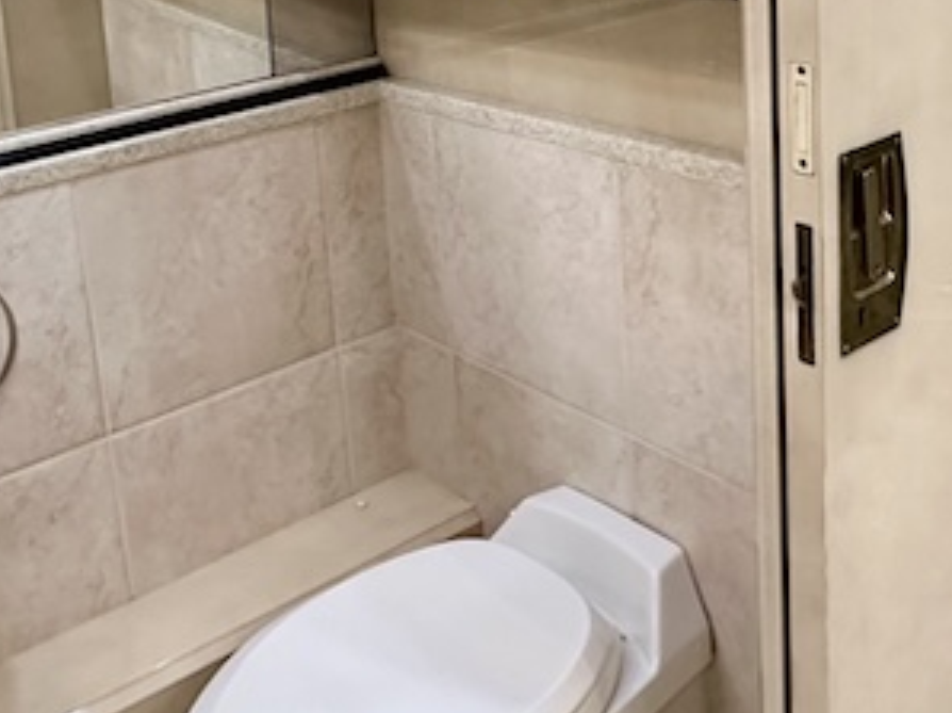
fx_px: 1292
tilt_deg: -12.4
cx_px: 476
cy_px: 80
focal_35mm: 47
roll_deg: +4.3
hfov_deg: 40.5
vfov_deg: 29.6
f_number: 2.2
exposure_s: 1/60
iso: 400
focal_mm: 2.22
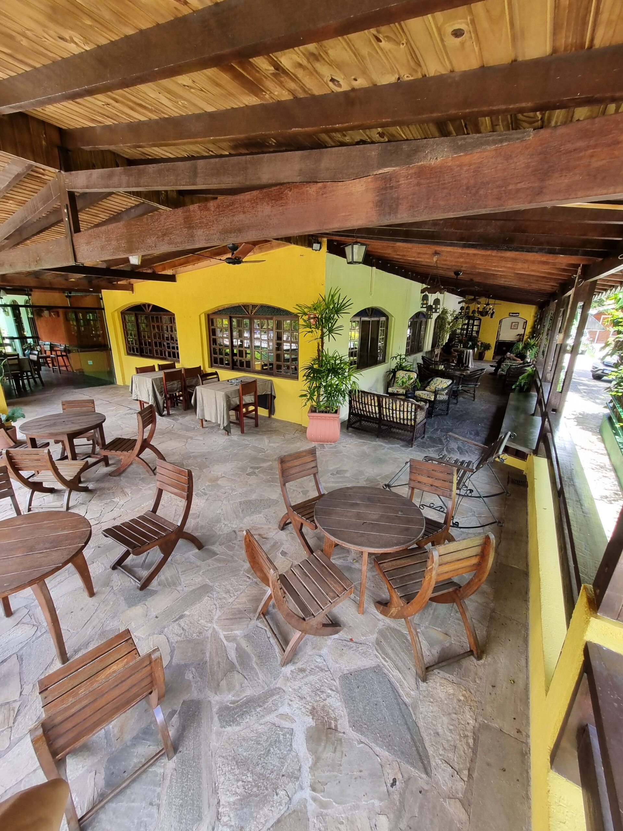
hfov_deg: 89.9
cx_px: 312
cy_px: 416
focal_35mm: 13
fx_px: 312
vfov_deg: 106.2
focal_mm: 1.74
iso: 64
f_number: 2.2
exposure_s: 1/60
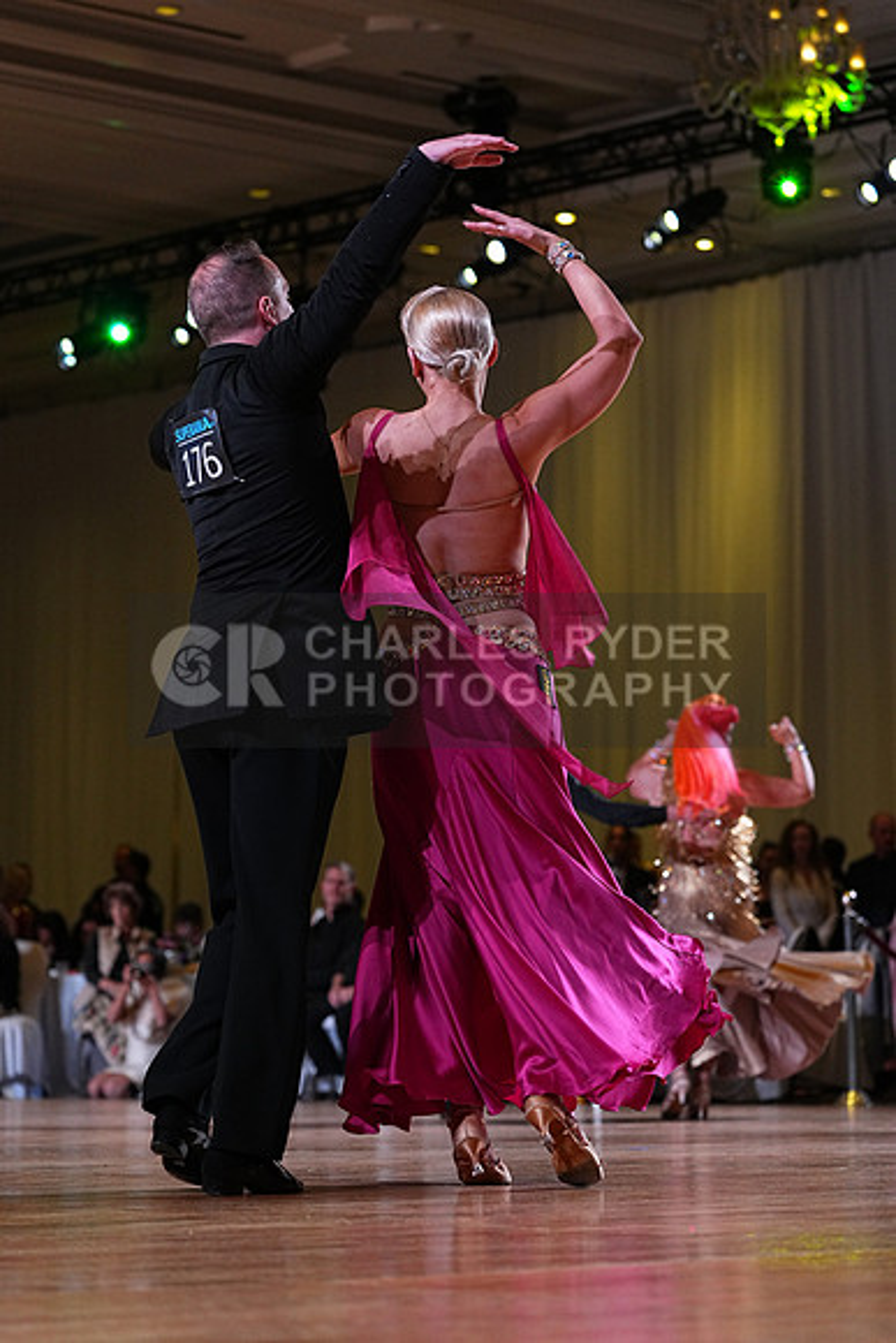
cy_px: 672
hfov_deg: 13.7
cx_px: 448
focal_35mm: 100
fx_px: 3731
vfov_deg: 20.4
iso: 2500
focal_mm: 100
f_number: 4
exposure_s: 1/500
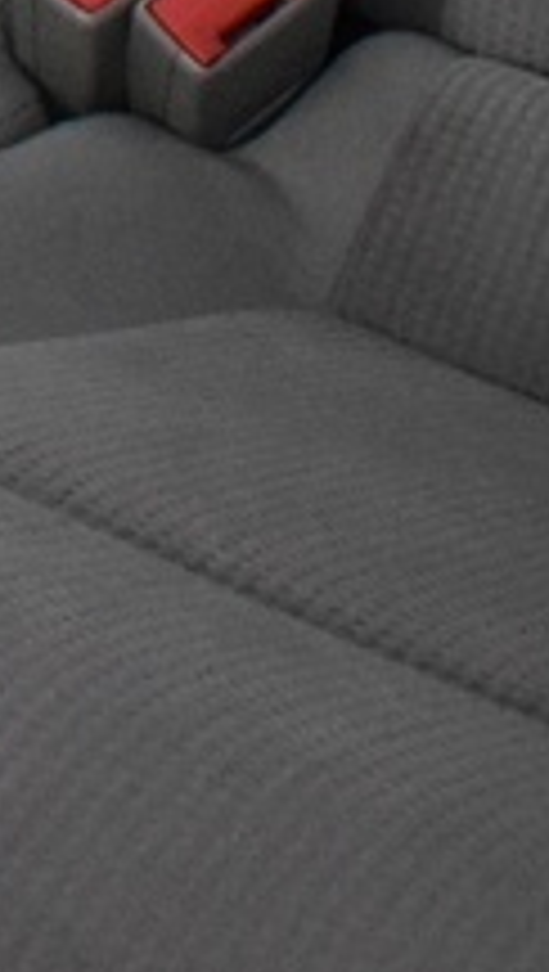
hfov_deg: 5.5
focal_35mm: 212
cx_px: -950
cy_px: -850
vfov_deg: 9.6
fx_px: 5469
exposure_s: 1/30
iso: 3200
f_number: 3.5
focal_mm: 18
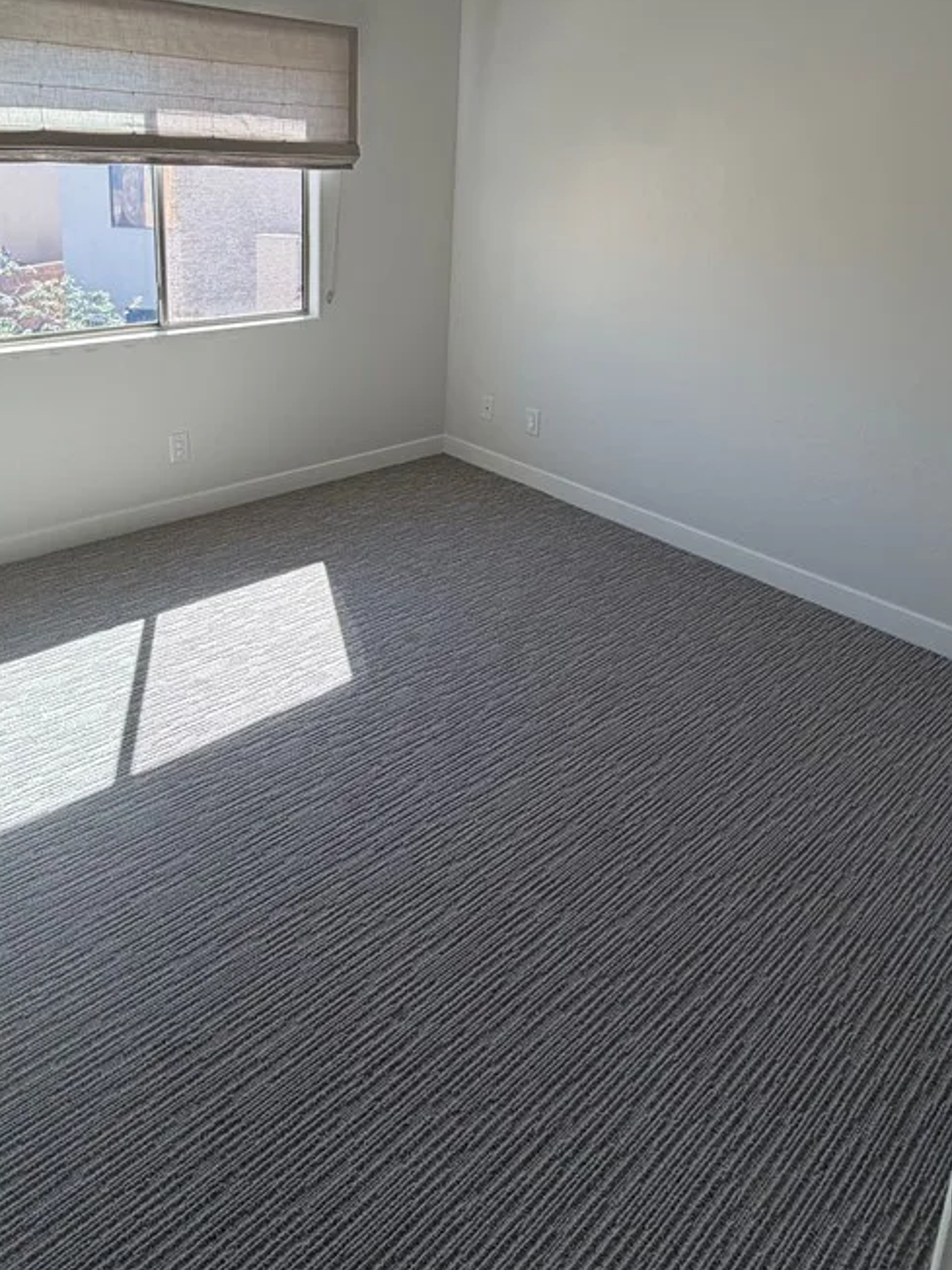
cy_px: 360
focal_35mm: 22
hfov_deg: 60.2
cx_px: 354
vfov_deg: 72.5
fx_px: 807
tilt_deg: -13.3
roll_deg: -0.4
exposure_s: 1/120
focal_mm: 2.22
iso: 50
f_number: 2.2
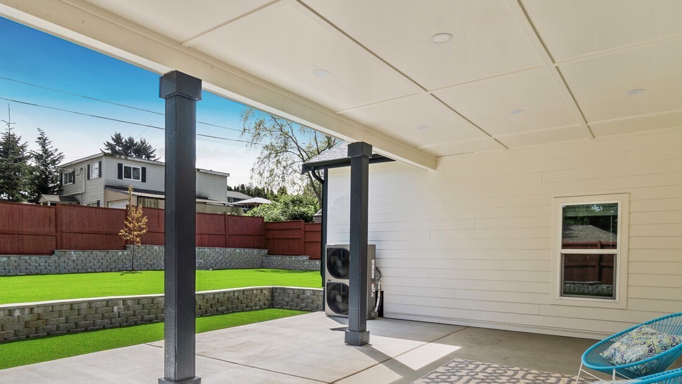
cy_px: 264
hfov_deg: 76.0
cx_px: 302
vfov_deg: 46.7
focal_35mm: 24
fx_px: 434
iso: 250
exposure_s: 1/60
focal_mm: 10
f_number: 10
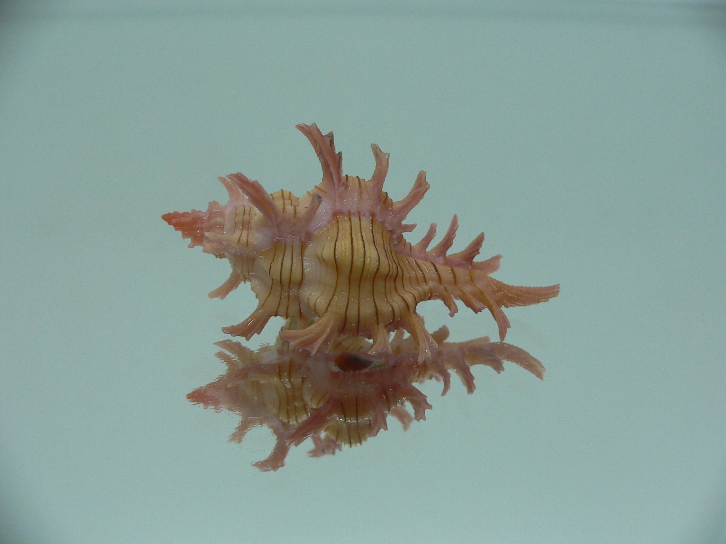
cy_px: 272
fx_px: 734
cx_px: 363
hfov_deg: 52.6
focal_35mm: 35
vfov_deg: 40.7
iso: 80
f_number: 2.8
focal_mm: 4.6
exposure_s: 1/60
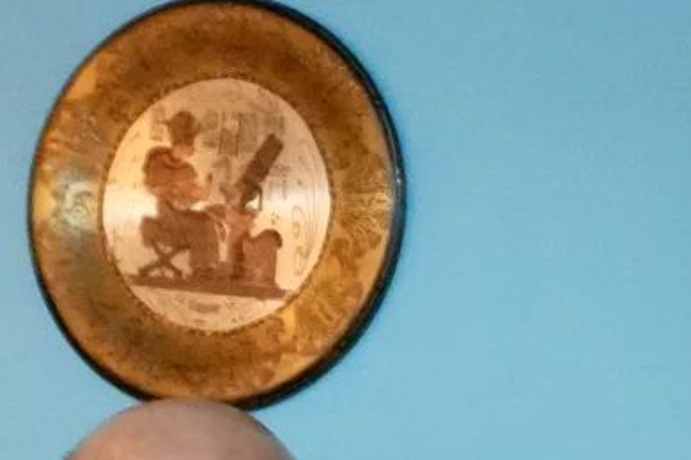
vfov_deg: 8.6
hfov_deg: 12.6
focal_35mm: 156
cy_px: 686
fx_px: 3003
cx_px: 951
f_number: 4
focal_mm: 21
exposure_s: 1/60
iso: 6400
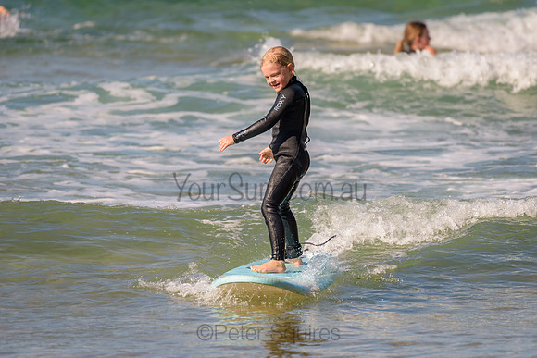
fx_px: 7816
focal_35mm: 524
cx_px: 281
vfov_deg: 2.6
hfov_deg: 3.9
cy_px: 188
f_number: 5.6
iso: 180
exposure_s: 1/2000
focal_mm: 500
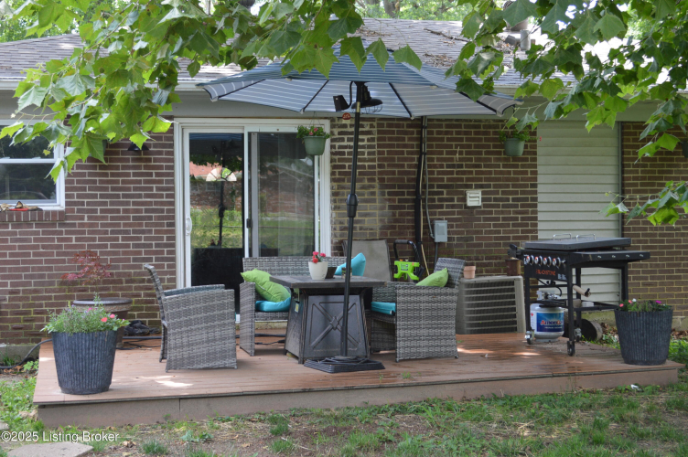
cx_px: 344
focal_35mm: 54
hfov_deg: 36.9
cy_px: 228
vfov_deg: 25.0
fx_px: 1031
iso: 320
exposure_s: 1/125
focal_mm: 36
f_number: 5.6
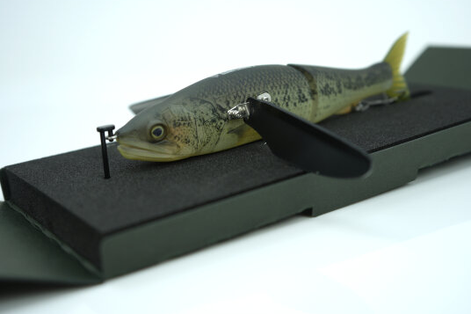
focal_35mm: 47
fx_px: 615
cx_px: 236
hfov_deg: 41.9
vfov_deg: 28.6
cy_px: 142
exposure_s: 1/60
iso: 100
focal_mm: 42
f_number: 4.5
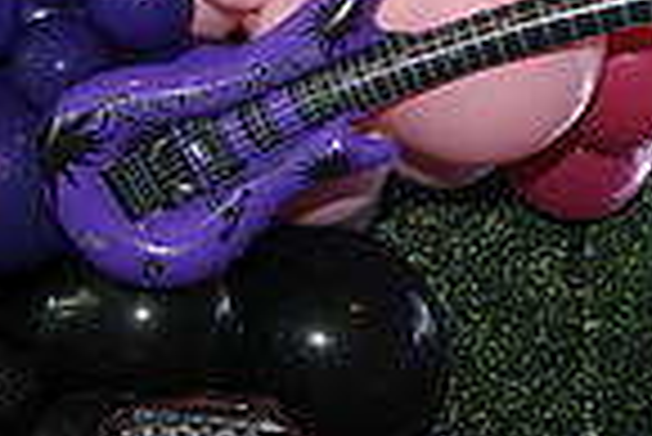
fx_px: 2103
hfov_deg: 16.3
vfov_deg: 11.1
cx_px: 935
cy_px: 771
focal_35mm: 116
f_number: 6.3
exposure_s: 1/60
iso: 500
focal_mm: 29
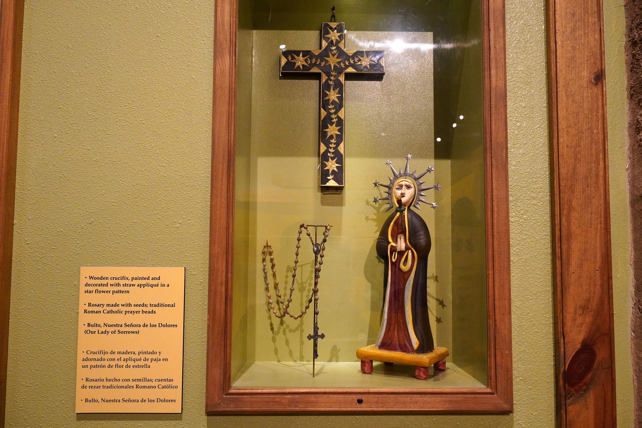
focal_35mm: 33
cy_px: 214
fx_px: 589
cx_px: 321
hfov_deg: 57.2
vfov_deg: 40.0
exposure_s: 1/100
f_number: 7.1
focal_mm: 33
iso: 8000
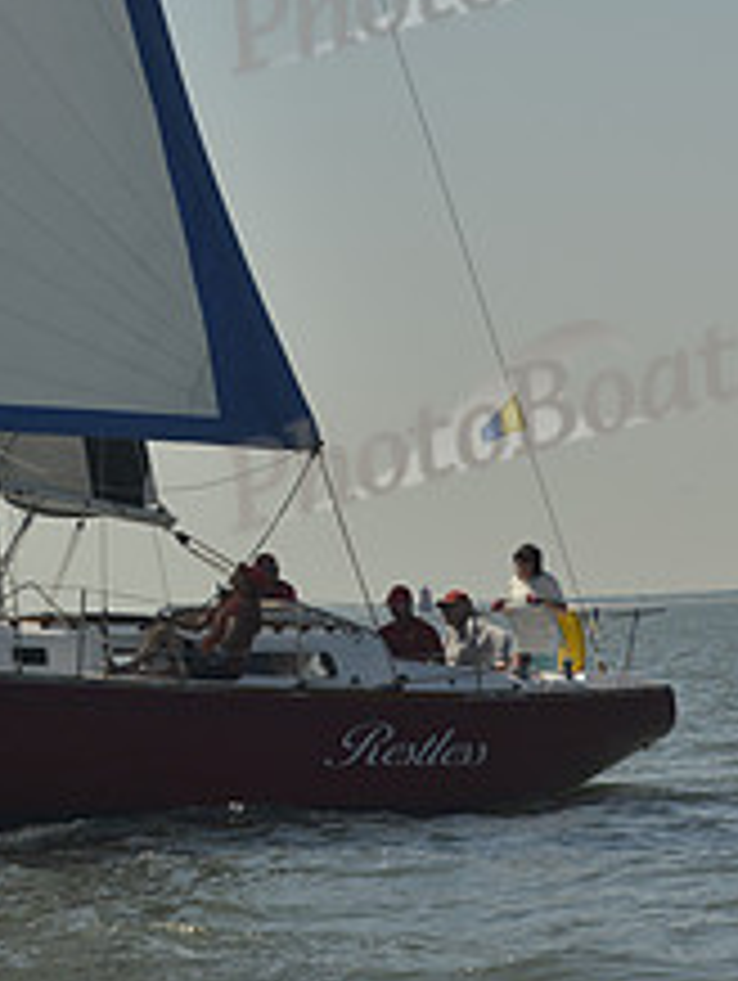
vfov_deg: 10.8
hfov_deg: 8.3
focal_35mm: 179
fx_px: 5078
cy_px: -212
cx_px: -7
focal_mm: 70
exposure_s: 1/800
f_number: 8
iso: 200
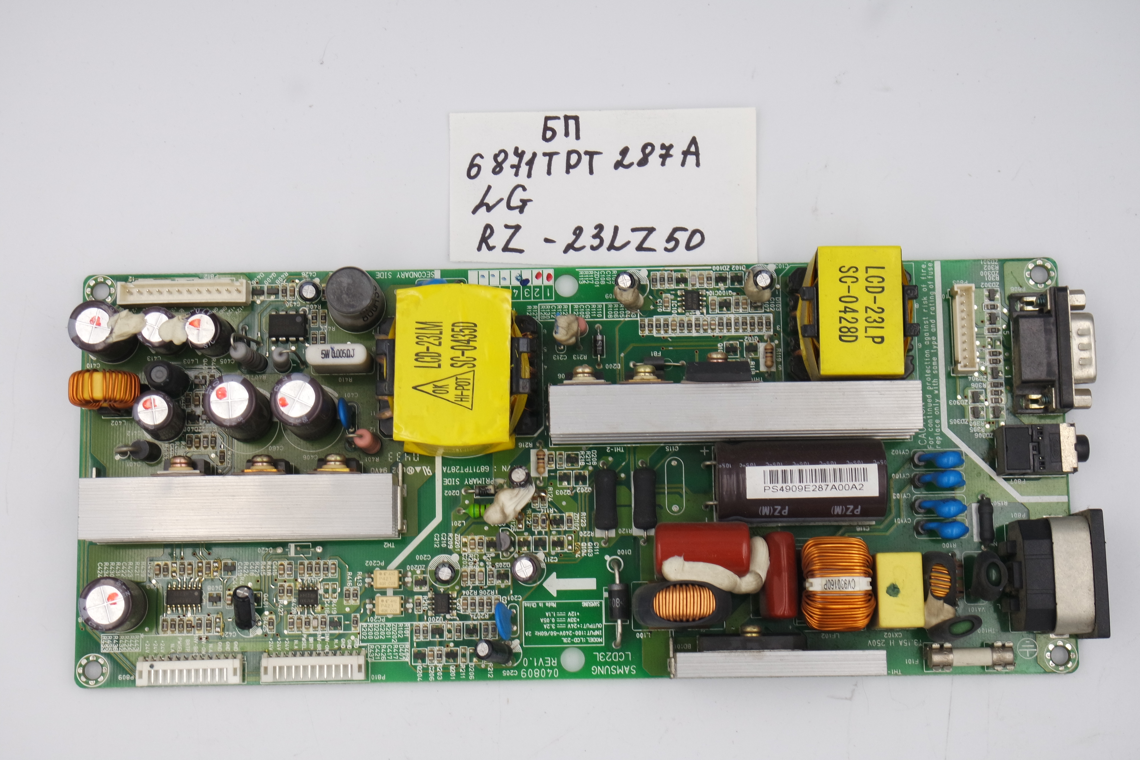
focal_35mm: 64
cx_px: 570
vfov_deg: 21.2
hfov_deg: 31.4
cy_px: 380
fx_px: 2027
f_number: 5.6
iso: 200
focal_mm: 24
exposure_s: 1/125
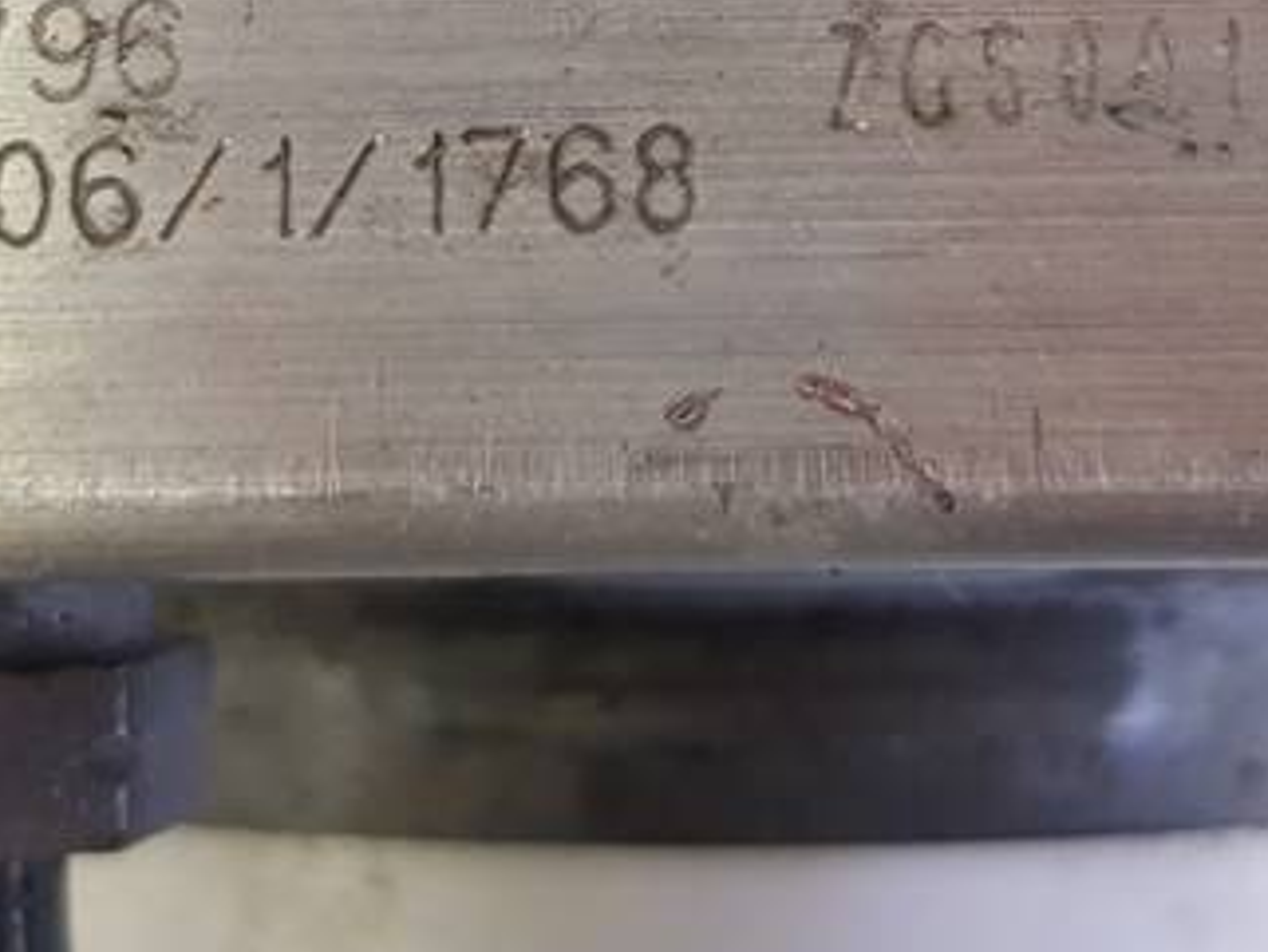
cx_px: 533
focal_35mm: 83
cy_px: -150
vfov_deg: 17.1
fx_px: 3041
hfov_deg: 23.5
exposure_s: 1/100
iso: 64
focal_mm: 4.2
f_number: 1.7
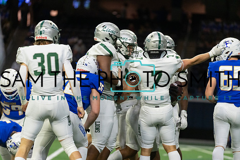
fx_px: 1247
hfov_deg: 11.0
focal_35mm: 187
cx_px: 120
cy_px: 80
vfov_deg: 7.3
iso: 4000
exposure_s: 1/1250
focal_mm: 187
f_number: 2.8
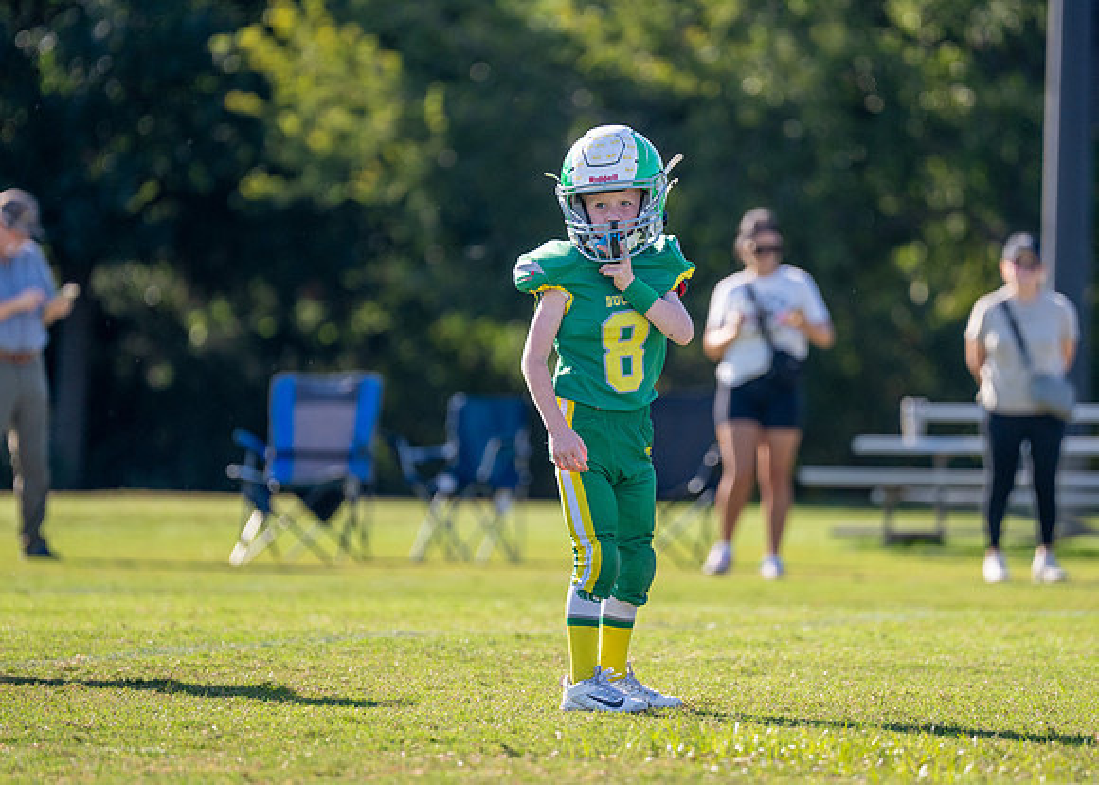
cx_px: 625
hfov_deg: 7.5
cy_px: 387
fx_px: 8370
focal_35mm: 268
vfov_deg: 5.4
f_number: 2.8
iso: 250
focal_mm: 200
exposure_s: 1/2500
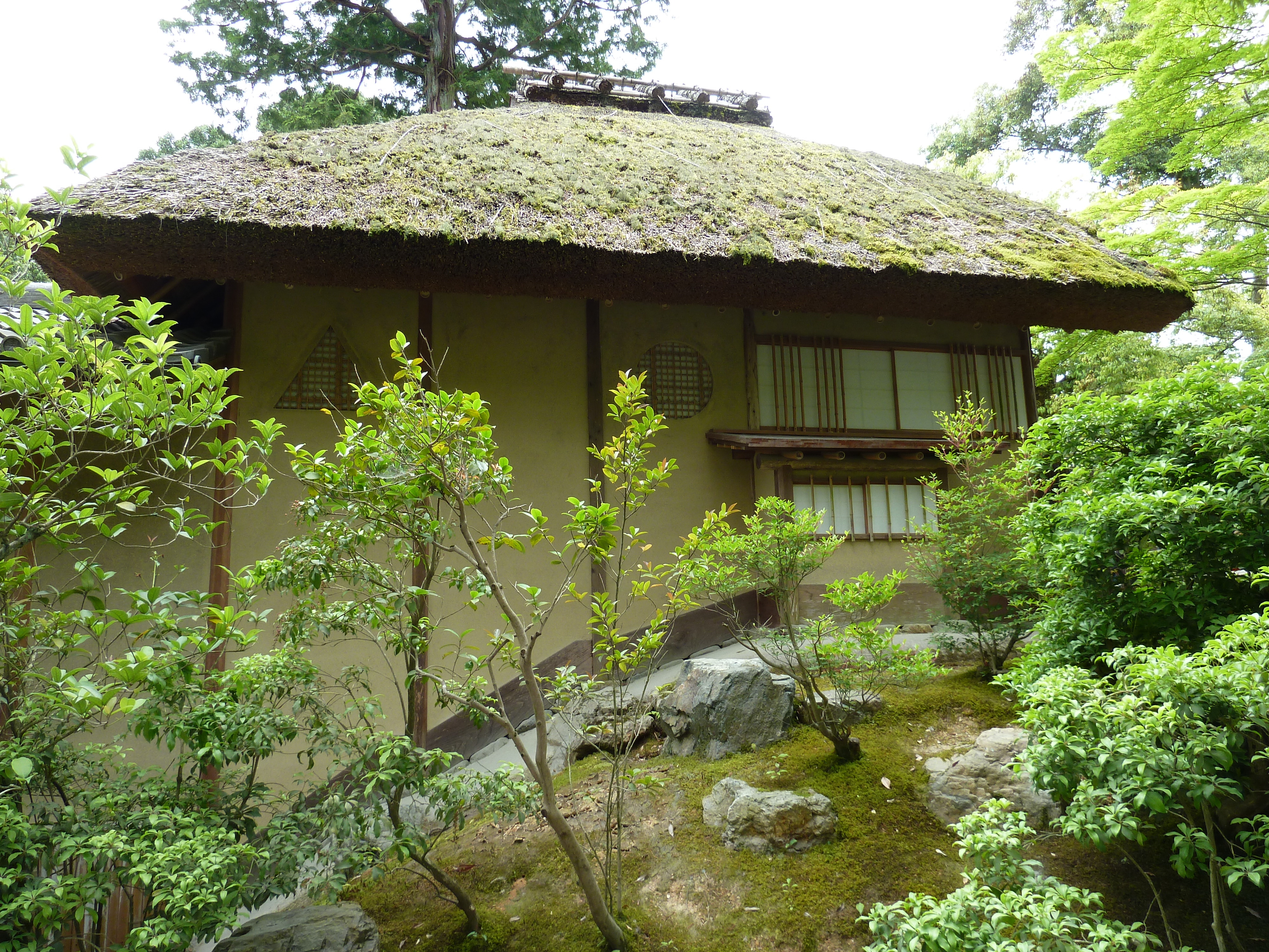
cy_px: 476
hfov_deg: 69.4
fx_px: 916
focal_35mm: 25
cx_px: 634
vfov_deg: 54.9
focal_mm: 4.1
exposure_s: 1/50
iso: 80
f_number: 3.3
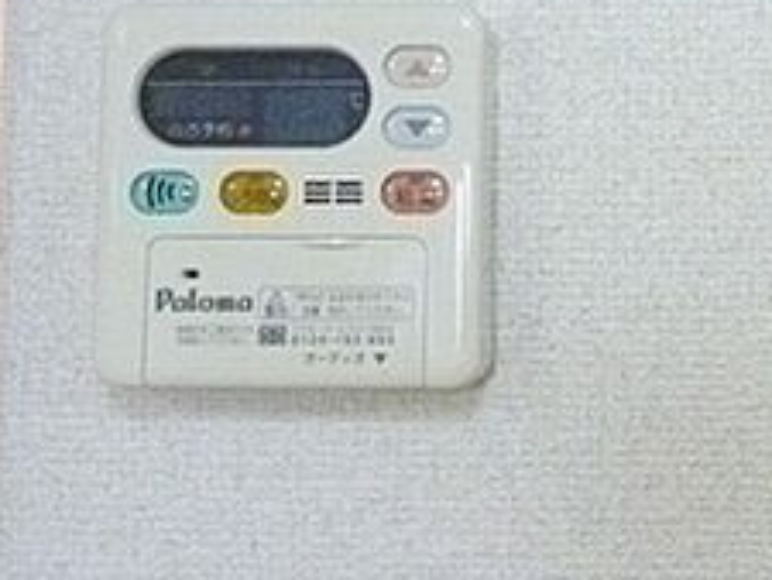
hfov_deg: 26.4
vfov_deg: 20.6
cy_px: 141
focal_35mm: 71
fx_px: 1584
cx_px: 703
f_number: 2.8
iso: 1600
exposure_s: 1/200
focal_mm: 4.4
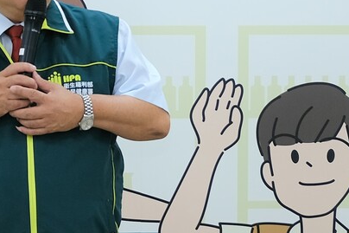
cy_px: 25
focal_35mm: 107
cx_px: -24
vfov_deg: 12.7
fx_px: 1037
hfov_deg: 18.5
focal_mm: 24
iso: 160
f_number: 4
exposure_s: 1/34
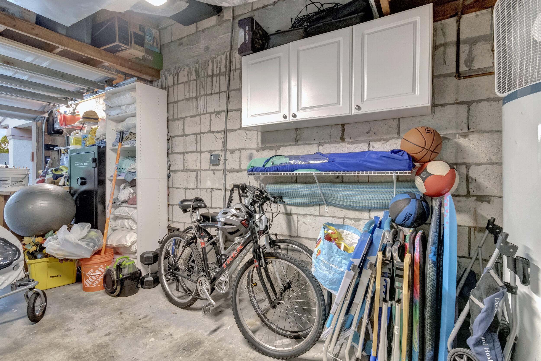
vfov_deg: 70.4
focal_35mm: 17
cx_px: 270
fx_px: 255
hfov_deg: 93.3
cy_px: 180
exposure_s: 1/20
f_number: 8
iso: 5600
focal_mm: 11.5
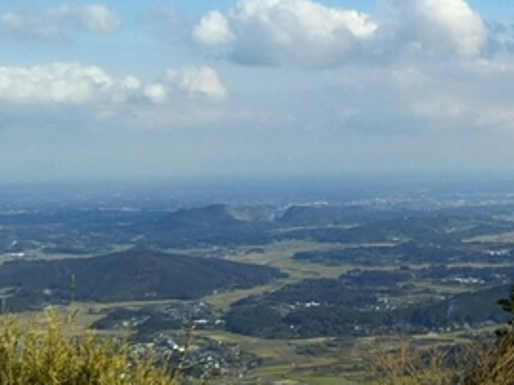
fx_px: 1320
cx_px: 512
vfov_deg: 16.5
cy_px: 143
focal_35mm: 89
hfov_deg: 21.3
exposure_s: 1/1248
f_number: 2.2
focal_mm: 4
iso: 25
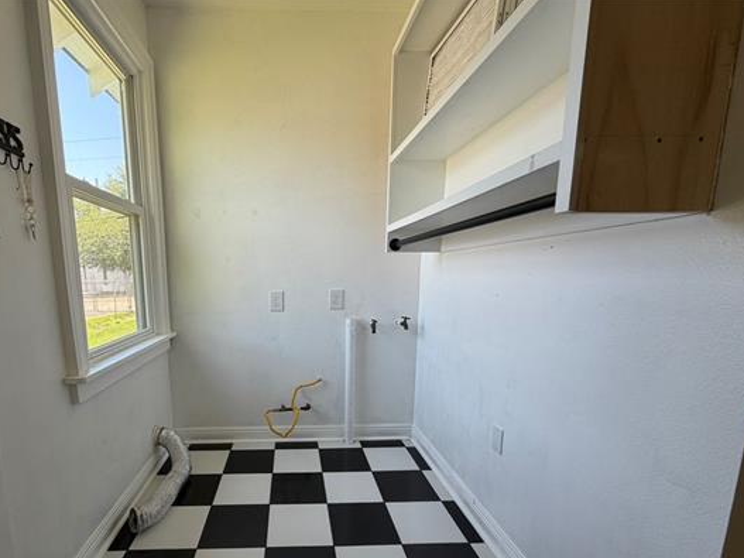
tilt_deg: -9.5
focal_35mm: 17
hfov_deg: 90.0
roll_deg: +0.7
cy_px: 335
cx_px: 302
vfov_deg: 73.9
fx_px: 365
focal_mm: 2.22
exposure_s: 1/121
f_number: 2.2
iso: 80
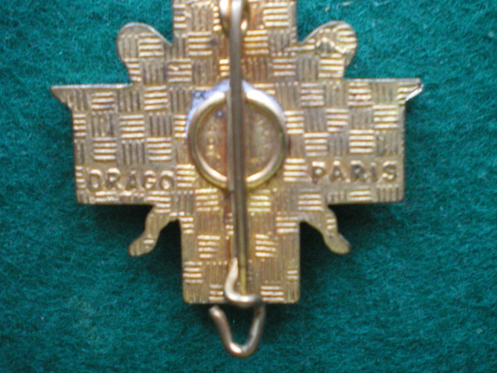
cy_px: 173
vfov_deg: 32.2
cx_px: 266
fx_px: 646
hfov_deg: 42.1
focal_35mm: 45
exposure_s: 1/15
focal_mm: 6.3
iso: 400
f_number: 3.1
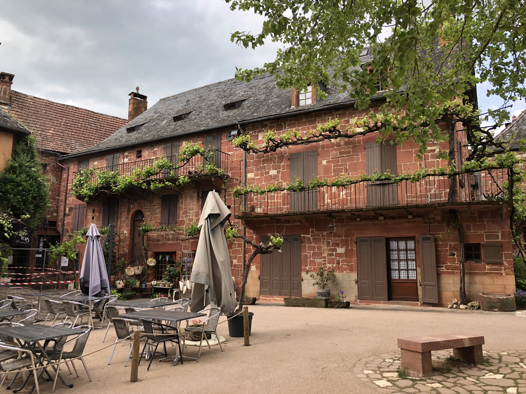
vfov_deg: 49.7
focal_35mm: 28
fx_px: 425
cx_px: 263
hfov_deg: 63.4
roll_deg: -0.7
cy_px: 197
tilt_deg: +11.2
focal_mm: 4
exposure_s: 1/407
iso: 20
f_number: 1.8
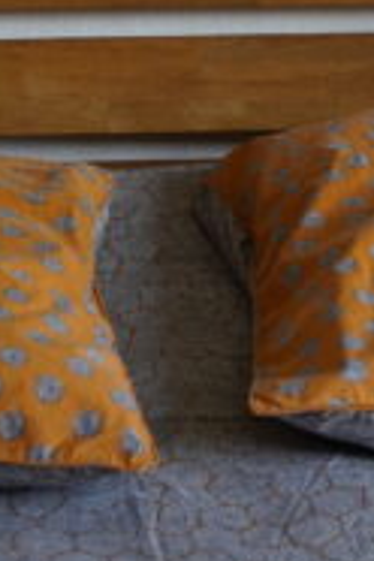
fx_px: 2571
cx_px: 152
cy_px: -290
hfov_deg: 8.3
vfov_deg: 11.9
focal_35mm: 165
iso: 640
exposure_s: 1/160
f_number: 4
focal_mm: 30
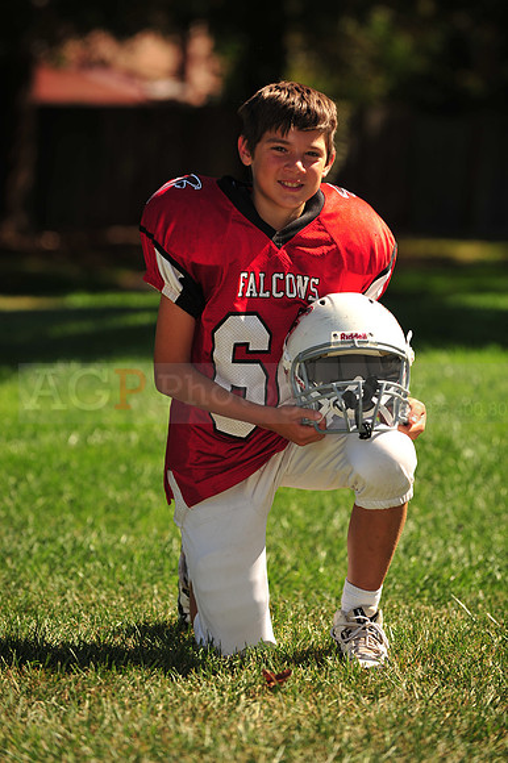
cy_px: 382
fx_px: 4026
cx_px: 254
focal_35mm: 190
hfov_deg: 7.2
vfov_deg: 10.8
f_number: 4.5
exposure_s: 1/800
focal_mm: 190
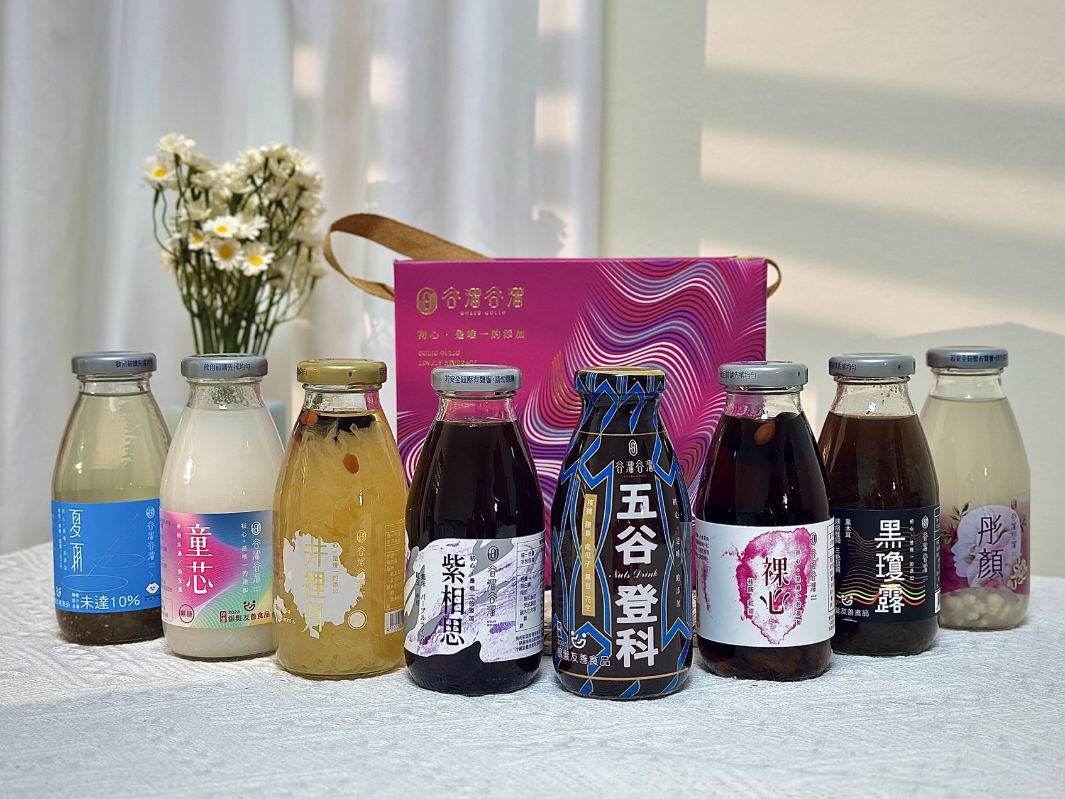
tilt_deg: -4.8
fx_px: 1569
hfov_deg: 37.5
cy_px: 388
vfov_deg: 28.6
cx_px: 556
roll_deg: -0.8
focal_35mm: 51
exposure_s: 1/60
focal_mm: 6.86
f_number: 1.78
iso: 100
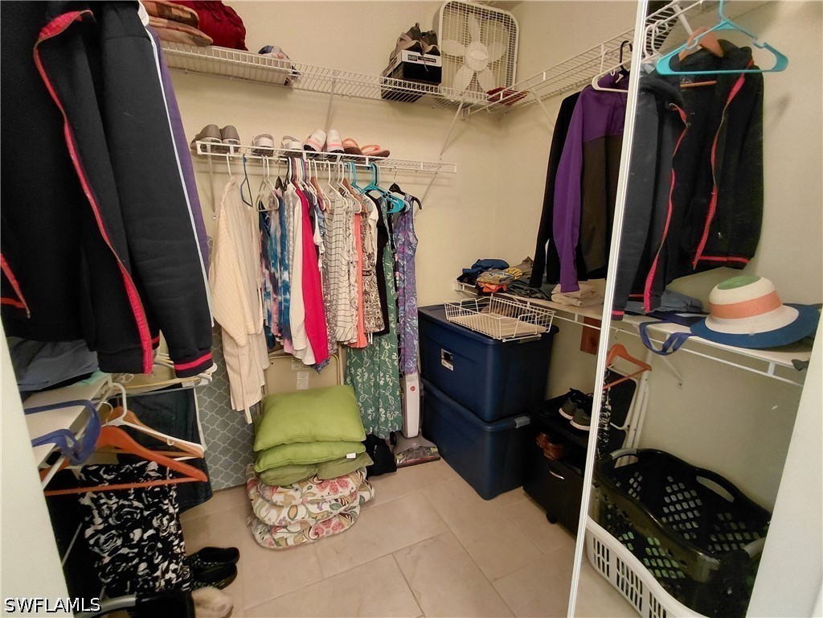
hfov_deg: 94.5
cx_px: 412
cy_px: 309
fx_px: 380
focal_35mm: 16
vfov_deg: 78.1
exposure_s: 1/30
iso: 320
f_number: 2.2
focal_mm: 1.64
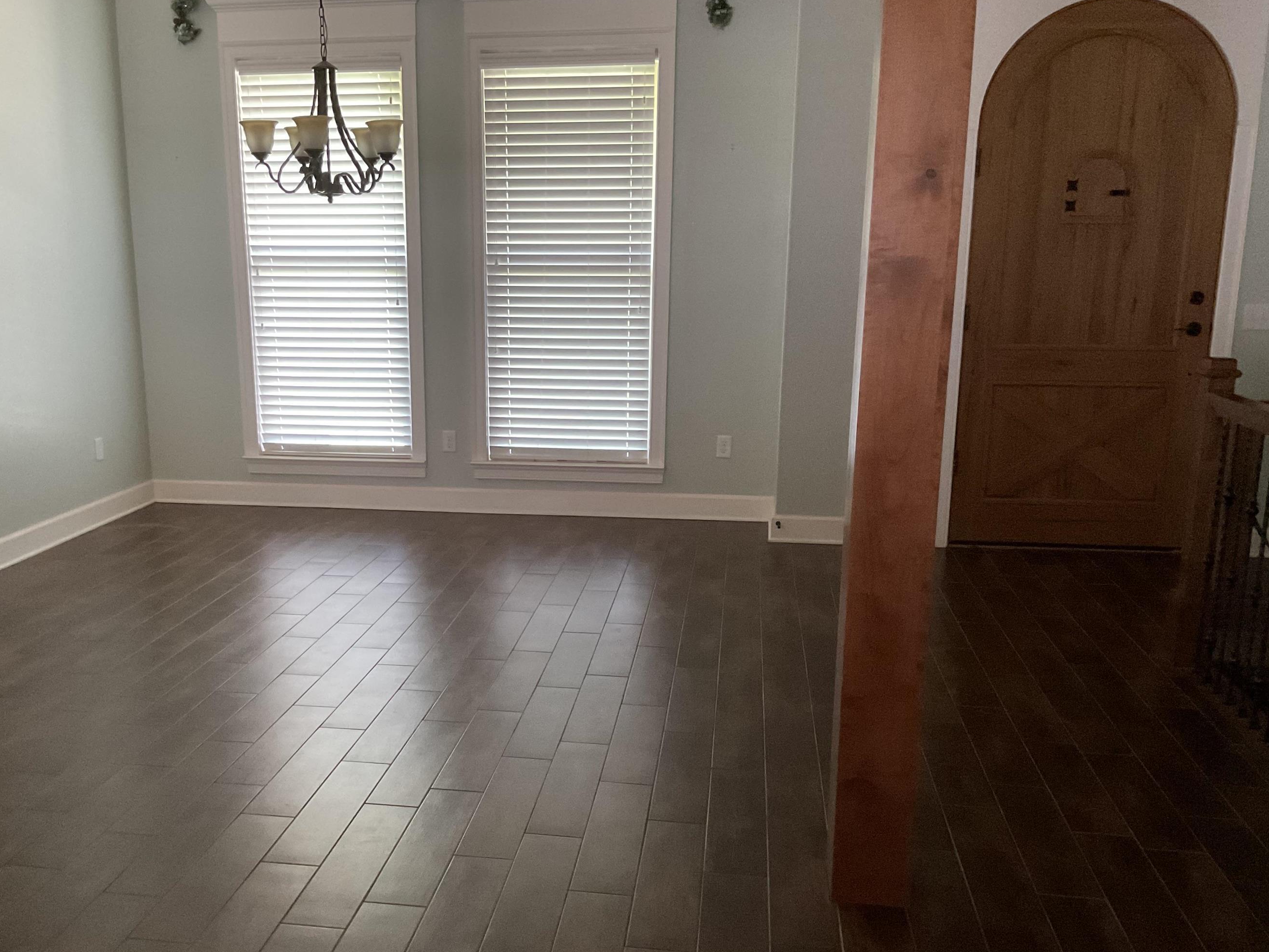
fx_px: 1246
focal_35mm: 34
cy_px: 538
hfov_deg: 53.8
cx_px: 541
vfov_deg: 41.7
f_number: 1.8
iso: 400
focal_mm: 3
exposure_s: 1/30
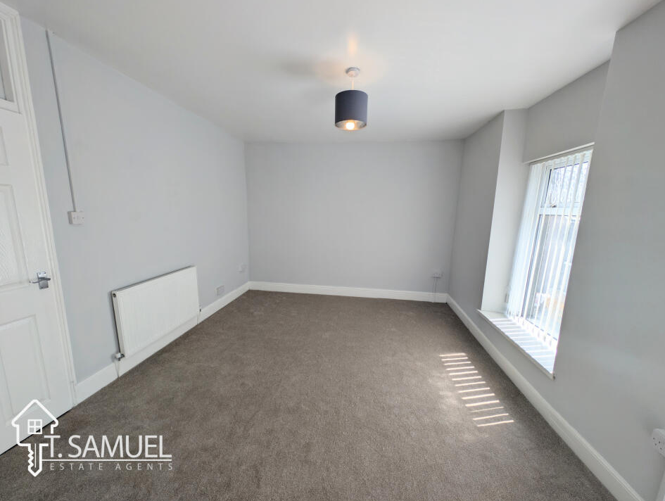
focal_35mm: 13
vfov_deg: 90.1
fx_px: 250
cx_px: 332
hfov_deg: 106.1
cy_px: 258
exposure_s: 1/489
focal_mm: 2.23
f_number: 1.95
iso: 36
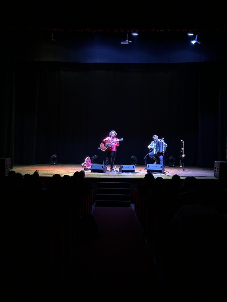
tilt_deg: -1.2
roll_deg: -1.8
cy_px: 151
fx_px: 420
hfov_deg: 30.3
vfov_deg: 39.7
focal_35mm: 48
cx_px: 114
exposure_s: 1/23
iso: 640
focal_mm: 6.86
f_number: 1.78
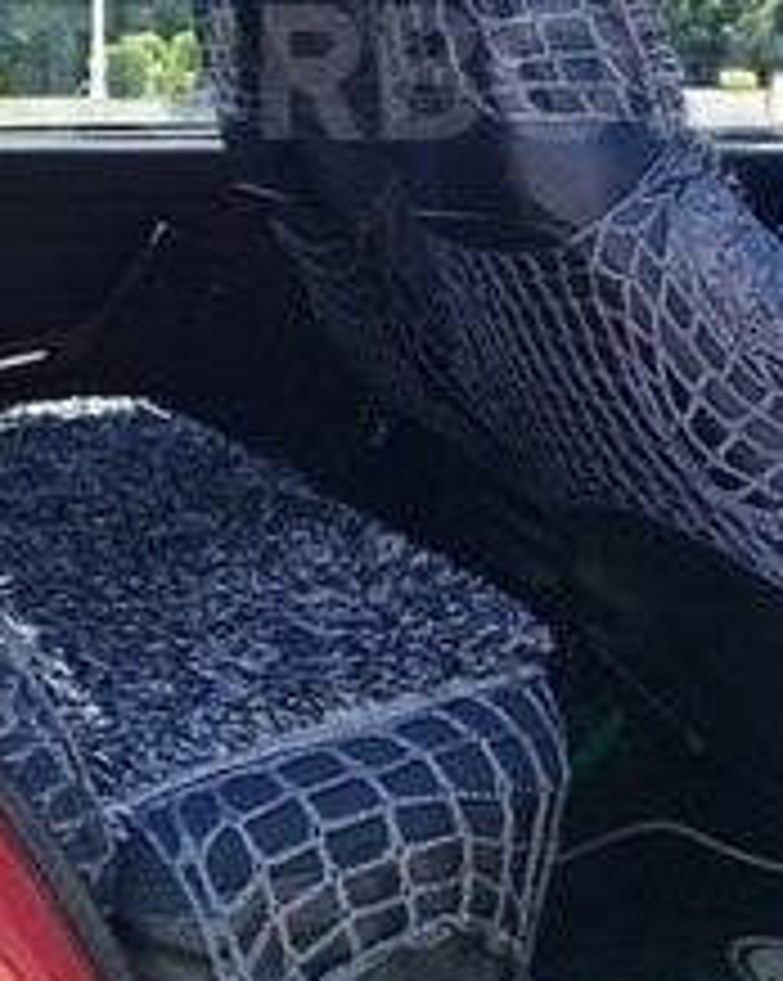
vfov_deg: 26.5
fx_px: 2002
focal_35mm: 69
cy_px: 72
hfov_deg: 22.1
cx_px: 472
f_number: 2.2
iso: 50
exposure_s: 1/218
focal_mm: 3.3
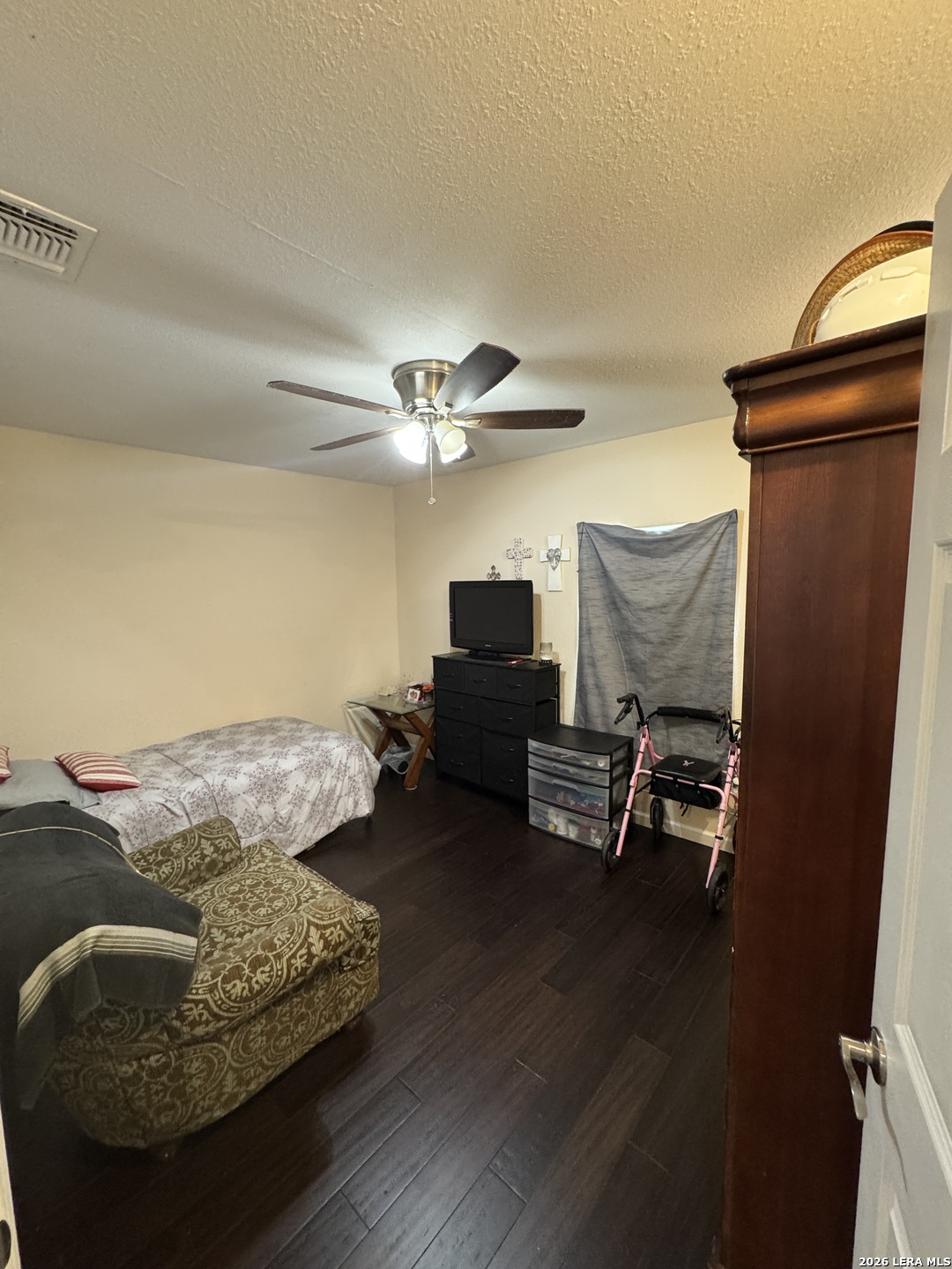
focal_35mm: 14
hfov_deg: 85.7
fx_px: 513
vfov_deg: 102.1
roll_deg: +1.4
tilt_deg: -6.8
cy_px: 634
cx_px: 476
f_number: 2.2
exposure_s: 1/60
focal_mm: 2.22
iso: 400
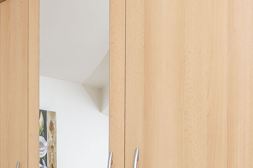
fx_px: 449
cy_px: 240
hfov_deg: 22.1
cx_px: -180
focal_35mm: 64
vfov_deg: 19.0
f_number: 7.1
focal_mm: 10
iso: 100
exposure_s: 1/100
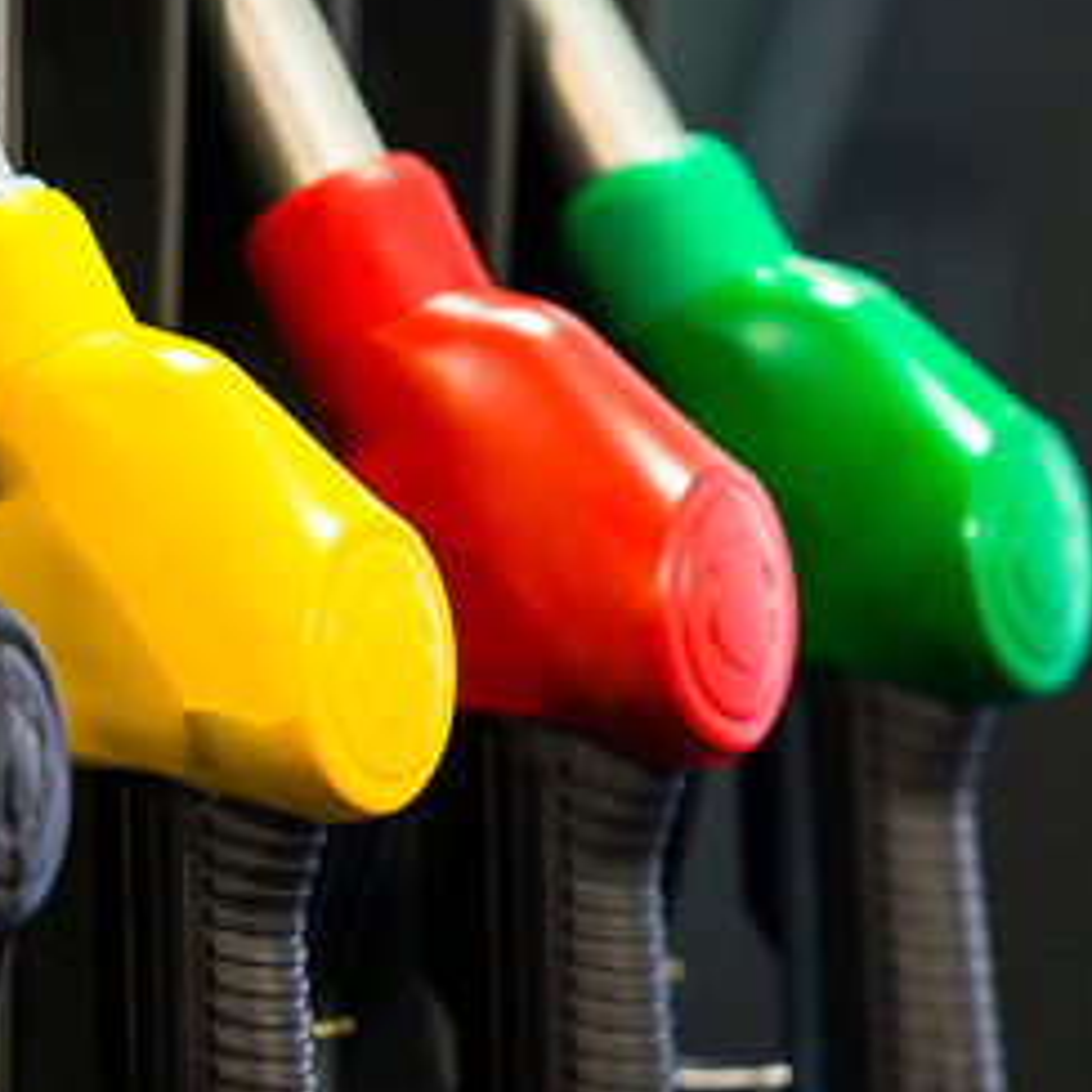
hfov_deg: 3.9
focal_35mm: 444
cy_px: 694
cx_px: 506
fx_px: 15847
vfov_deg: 3.9
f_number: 2.8
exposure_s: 1/125
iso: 800
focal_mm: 150
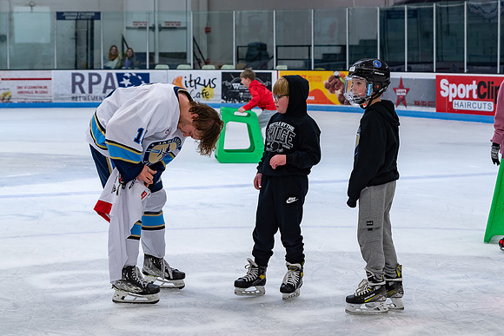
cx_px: 267
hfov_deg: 19.2
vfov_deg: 12.9
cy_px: 149
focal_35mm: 106
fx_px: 1487
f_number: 4
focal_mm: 62
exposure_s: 1/250
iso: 400
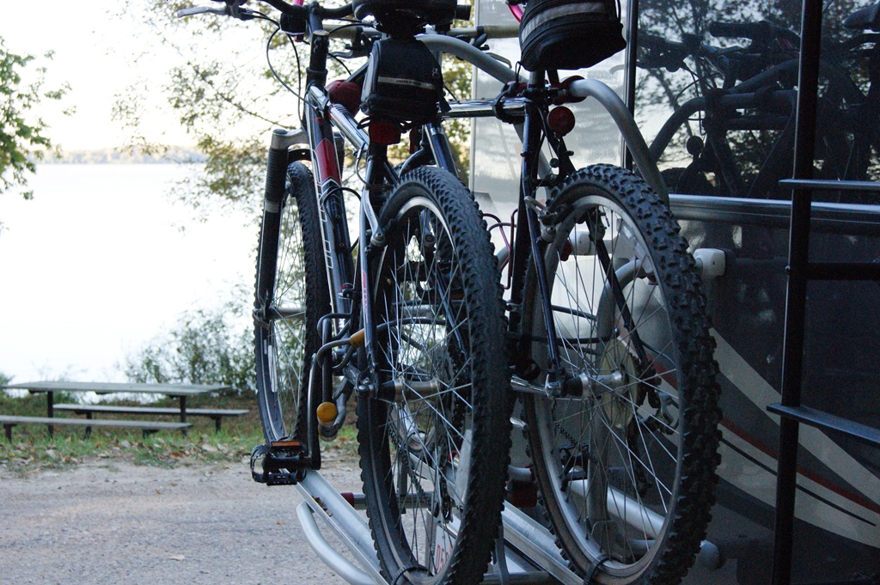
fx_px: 1282
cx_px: 440
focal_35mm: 52
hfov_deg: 37.9
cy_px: 292
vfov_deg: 25.7
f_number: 6.3
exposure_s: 1/400
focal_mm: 35
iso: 800
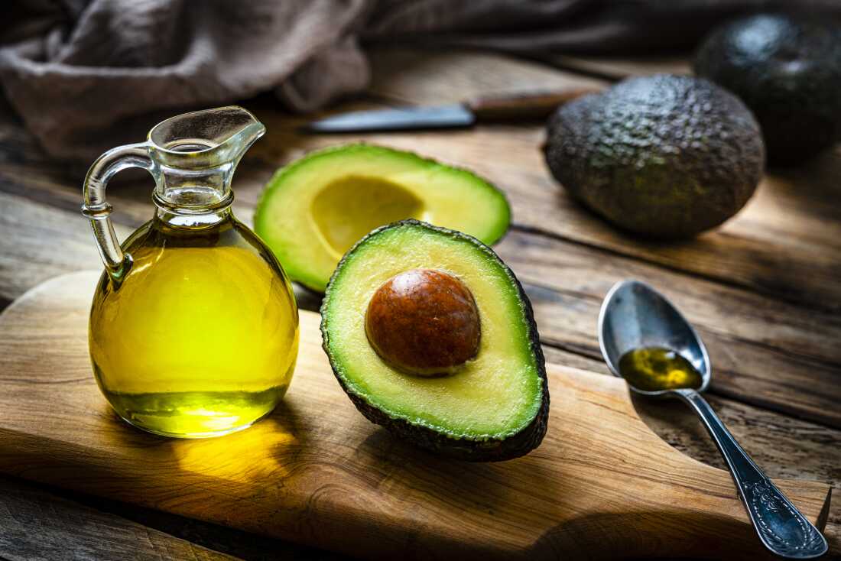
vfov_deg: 15.2
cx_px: 420
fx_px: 2103
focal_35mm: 90
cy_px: 280
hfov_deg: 22.6
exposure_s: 1/100
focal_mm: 90
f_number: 6.3
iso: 100
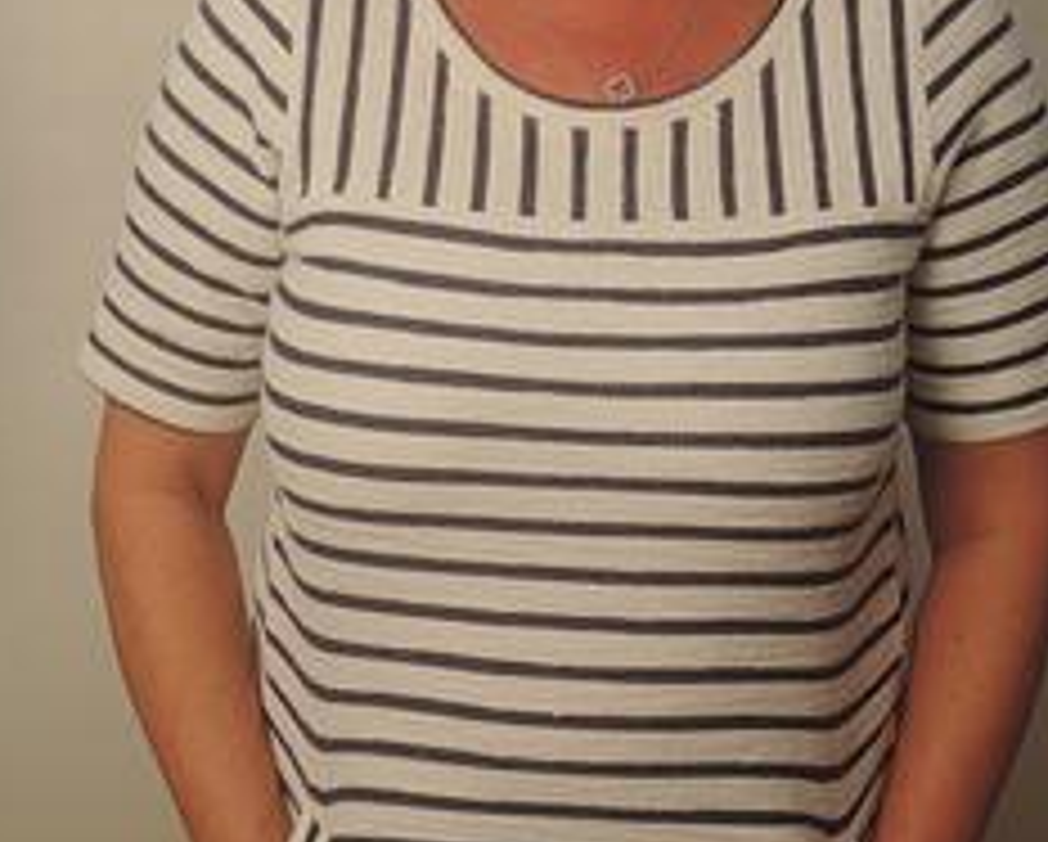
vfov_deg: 16.7
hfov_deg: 20.8
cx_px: 580
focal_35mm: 92
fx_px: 2857
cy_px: 203
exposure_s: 1/60
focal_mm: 11.8
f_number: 3.5
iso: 140
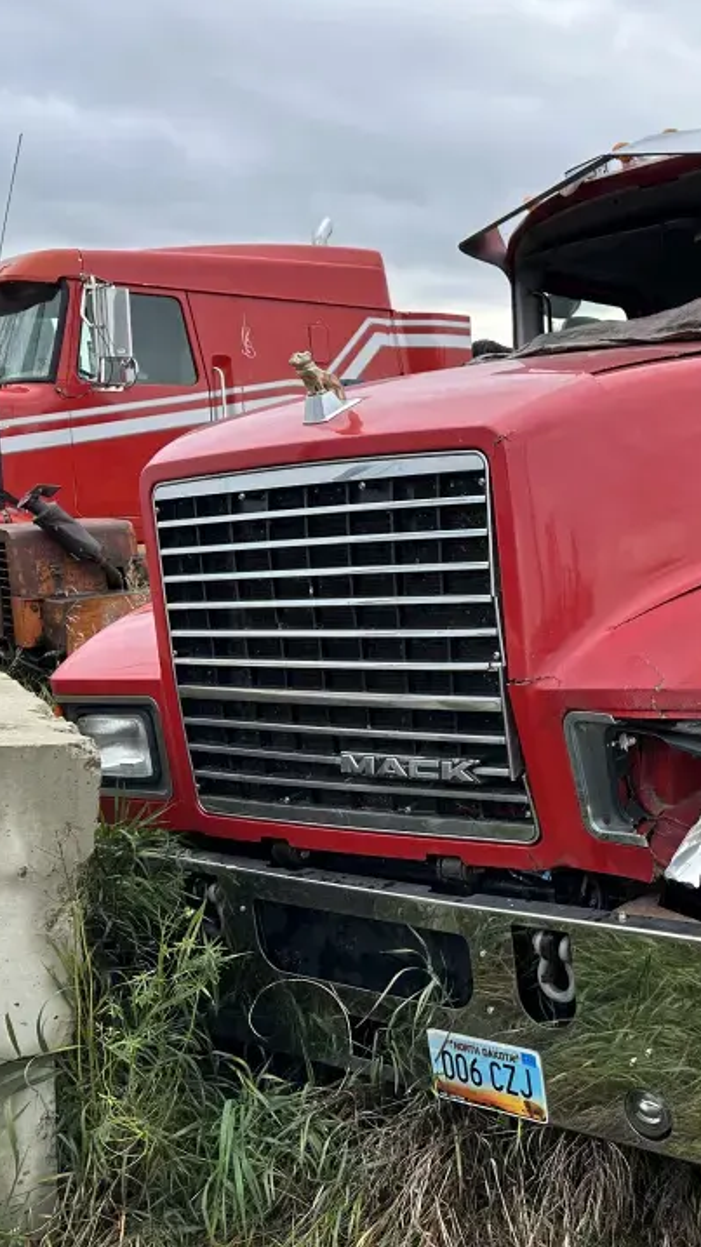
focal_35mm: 35
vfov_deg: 56.6
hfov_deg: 30.3
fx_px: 1157
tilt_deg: -8.7
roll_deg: +2.5
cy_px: 623
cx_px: 762
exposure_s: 1/570
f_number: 1.78
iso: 80
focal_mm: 6.86
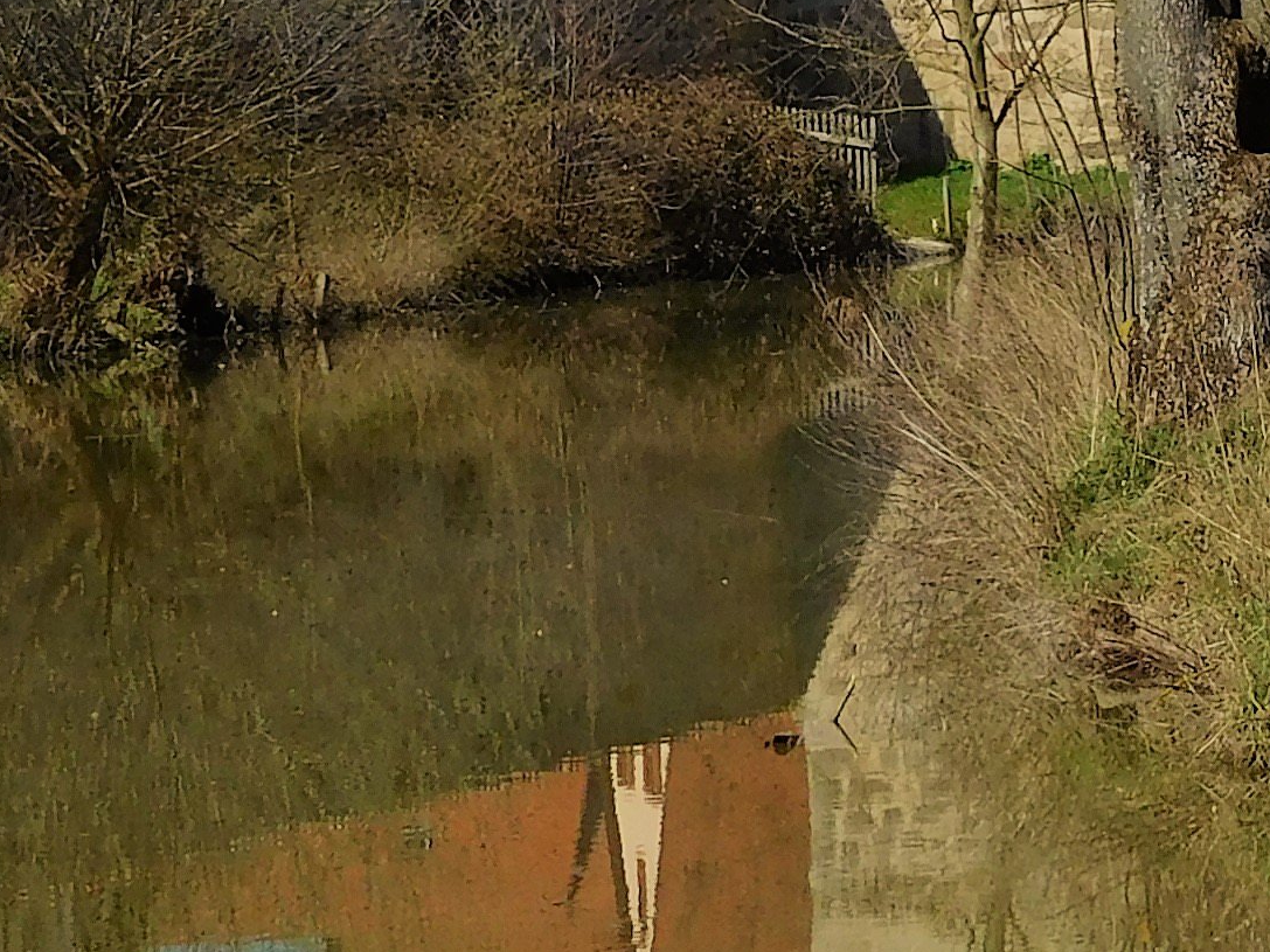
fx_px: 7777
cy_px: 368
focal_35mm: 212
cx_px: 1753
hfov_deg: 9.1
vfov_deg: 7.0
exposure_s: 1/400
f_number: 8.2
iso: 125
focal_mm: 8.9
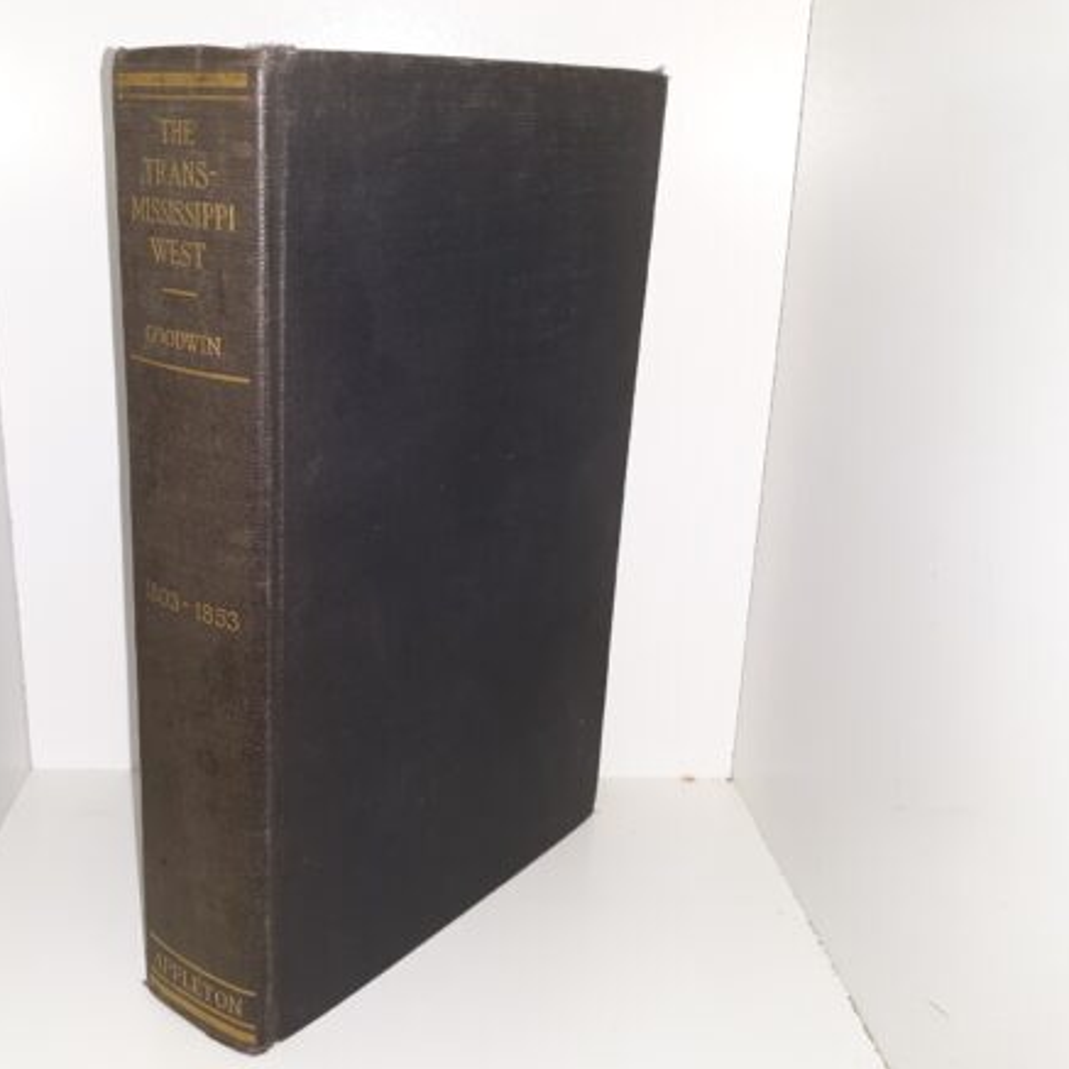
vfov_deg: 48.4
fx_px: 1188
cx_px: 372
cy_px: 526
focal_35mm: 34
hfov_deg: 47.8
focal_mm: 3.7
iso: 64
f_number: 1.7
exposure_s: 1/100
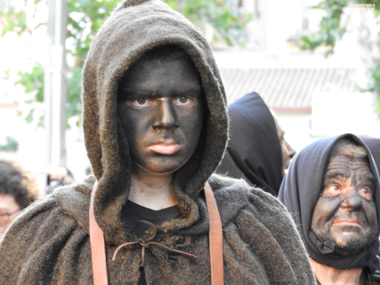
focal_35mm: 270
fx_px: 2964
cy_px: 142
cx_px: 190
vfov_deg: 5.5
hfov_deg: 7.3
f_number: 5.5
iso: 450
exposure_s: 1/30
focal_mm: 48.4
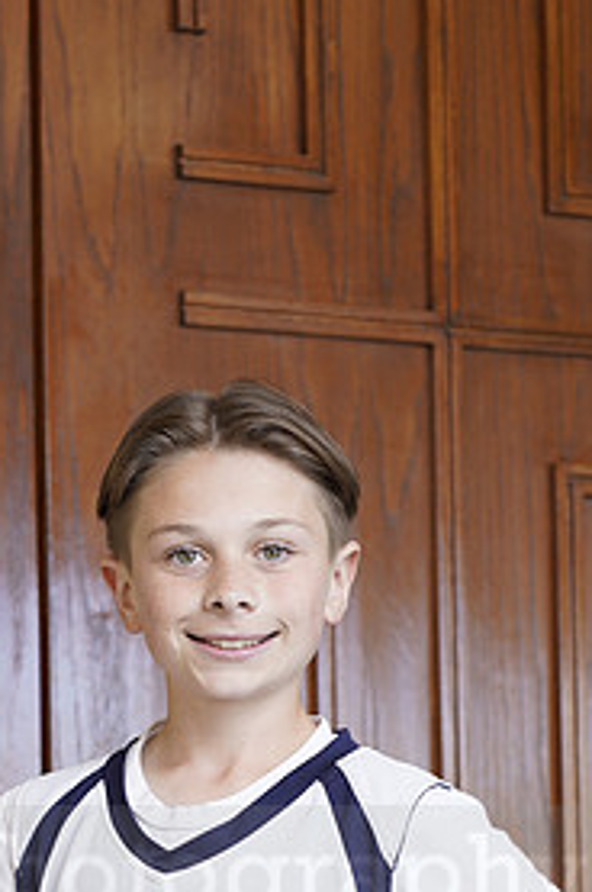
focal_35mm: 178
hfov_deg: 7.7
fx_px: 4401
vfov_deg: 11.5
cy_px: 850
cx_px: 167
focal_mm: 85
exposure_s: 1/60
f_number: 5.6
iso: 200
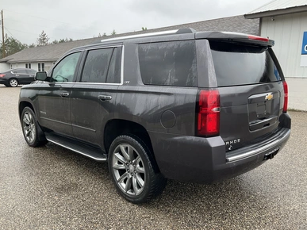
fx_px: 266
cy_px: 114
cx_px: 155
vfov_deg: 46.8
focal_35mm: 30
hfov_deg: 60.0
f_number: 1.8
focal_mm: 3
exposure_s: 1/256
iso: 25
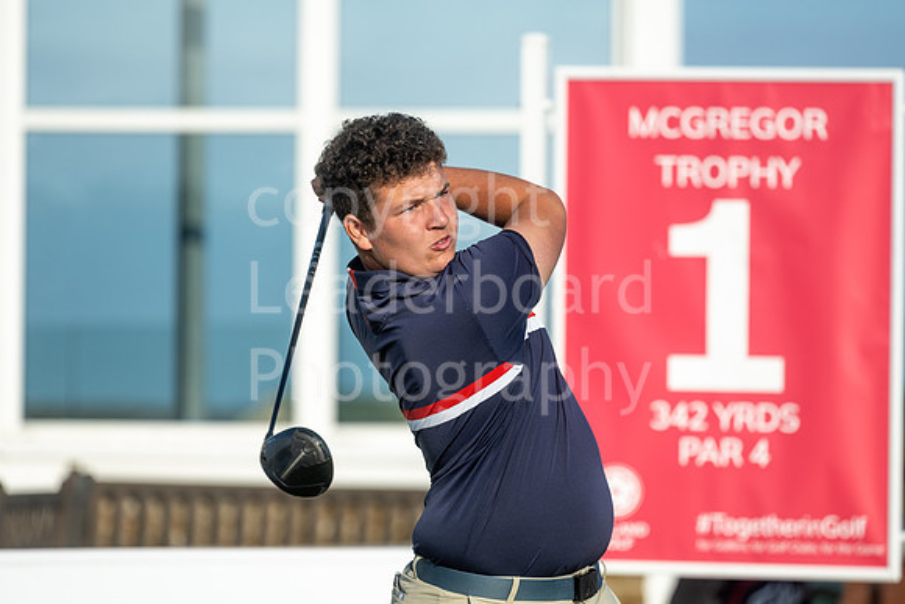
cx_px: 452
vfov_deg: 4.6
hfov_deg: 6.9
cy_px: 302
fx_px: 7543
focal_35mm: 300
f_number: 5.6
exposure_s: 1/1250
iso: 160
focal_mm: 300
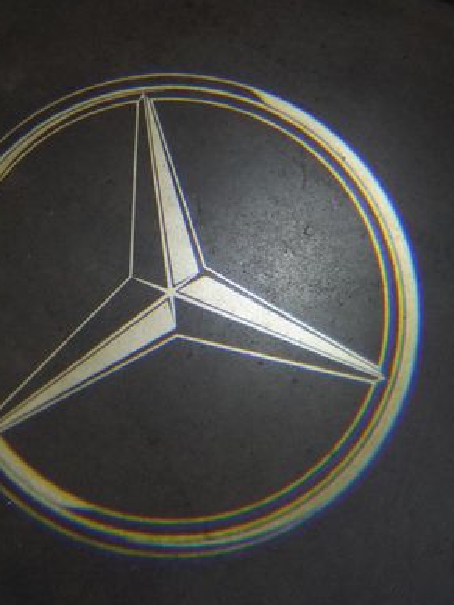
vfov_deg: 49.0
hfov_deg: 37.5
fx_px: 665
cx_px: 178
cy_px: 293
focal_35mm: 38
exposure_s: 1/60
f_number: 4
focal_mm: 16
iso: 10000
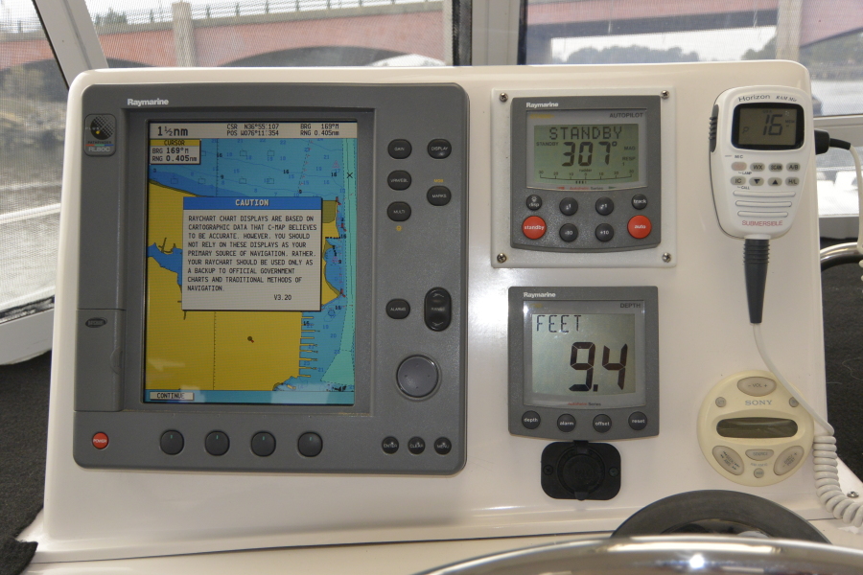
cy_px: 288
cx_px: 432
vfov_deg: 35.1
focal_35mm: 38
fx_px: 911
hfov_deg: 50.7
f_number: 4.5
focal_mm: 14.4
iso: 250
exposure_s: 1/250
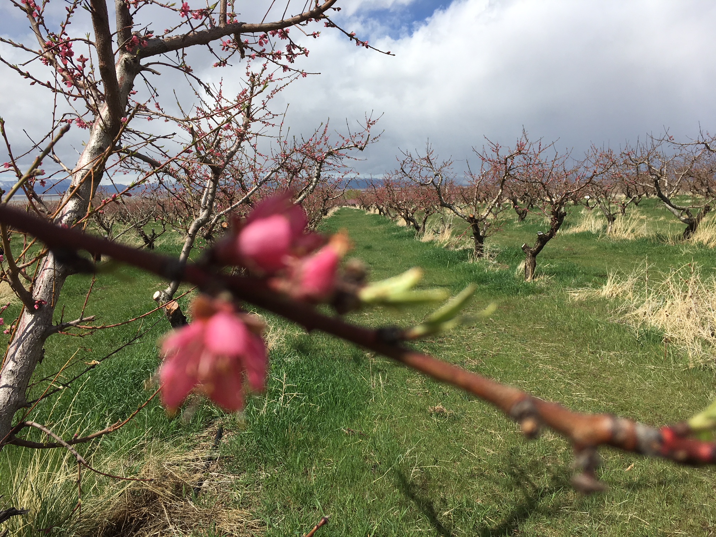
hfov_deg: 61.7
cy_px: 268
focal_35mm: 29
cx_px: 358
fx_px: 600
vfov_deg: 48.2
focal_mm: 4.15
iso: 25
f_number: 2.2
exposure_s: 1/2481
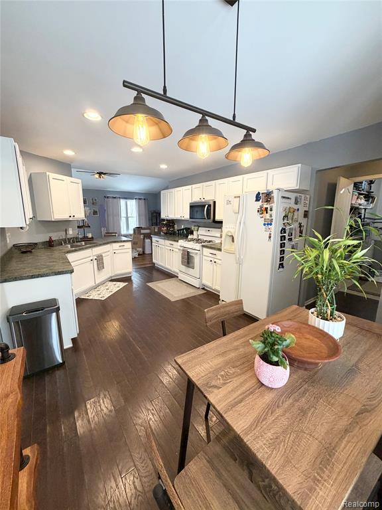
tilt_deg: -10.9
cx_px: 191
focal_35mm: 14
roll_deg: +0.4
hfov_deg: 85.7
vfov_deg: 102.1
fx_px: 206
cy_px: 255
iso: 200
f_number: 2.2
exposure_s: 1/60
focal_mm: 2.22
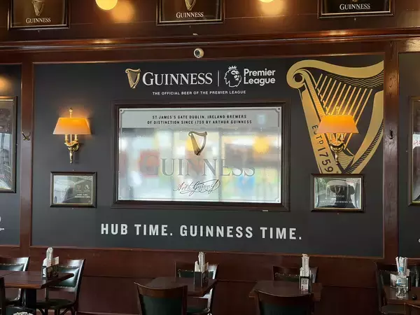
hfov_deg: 36.8
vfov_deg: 28.0
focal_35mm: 52
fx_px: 631
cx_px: 210
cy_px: 158
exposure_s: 1/60
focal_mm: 5.96
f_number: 1.6
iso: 125
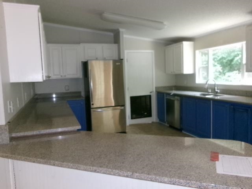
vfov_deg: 49.7
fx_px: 204
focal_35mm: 28
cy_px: 94
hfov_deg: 63.4
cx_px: 126
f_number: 3.9
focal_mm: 5.1
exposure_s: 1/34
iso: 400
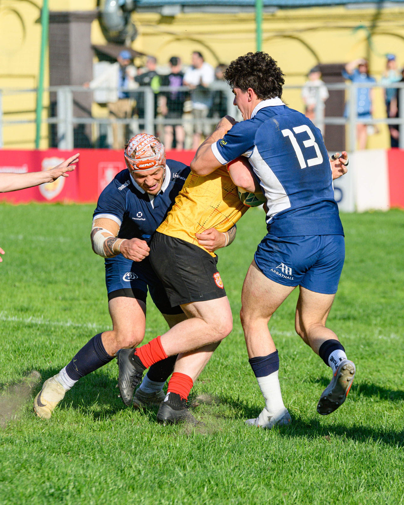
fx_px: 4975
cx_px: 204
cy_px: 241
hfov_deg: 4.7
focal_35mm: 333
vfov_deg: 5.8
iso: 500
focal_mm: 200
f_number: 5
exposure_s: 1/2500
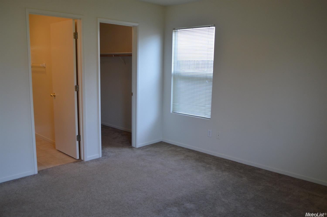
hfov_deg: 62.0
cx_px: 164
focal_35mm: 30
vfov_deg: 43.5
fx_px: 272
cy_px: 108
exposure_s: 1/80
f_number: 4.5
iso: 400
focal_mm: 20
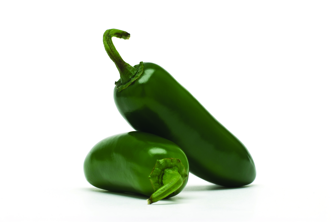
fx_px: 2486
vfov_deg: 5.1
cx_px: 166
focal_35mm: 270
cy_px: 111
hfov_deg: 7.6
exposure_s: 1/3
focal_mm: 180
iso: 100
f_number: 18
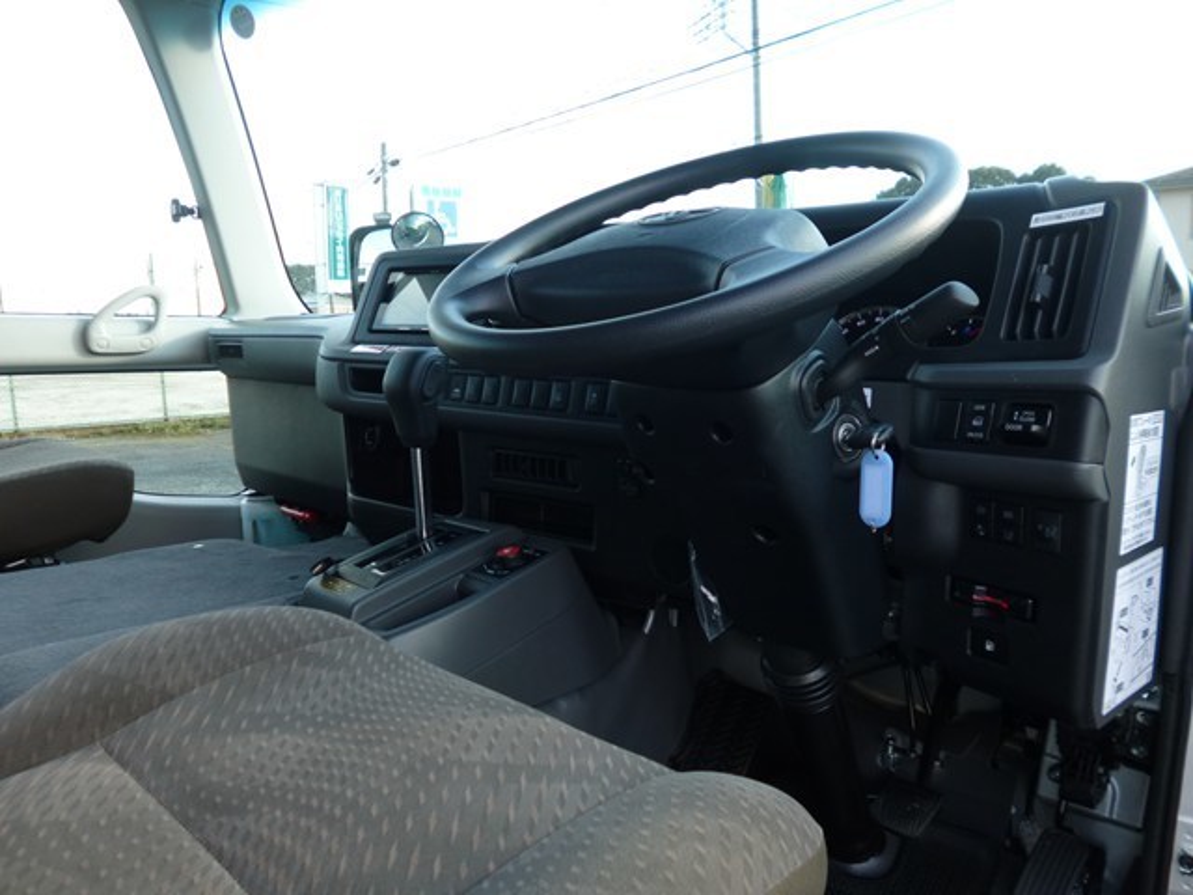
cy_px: 448
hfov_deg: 71.6
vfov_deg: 56.8
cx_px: 596
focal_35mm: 24
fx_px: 827
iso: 100
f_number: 2.8
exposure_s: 1/125
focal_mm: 4.3
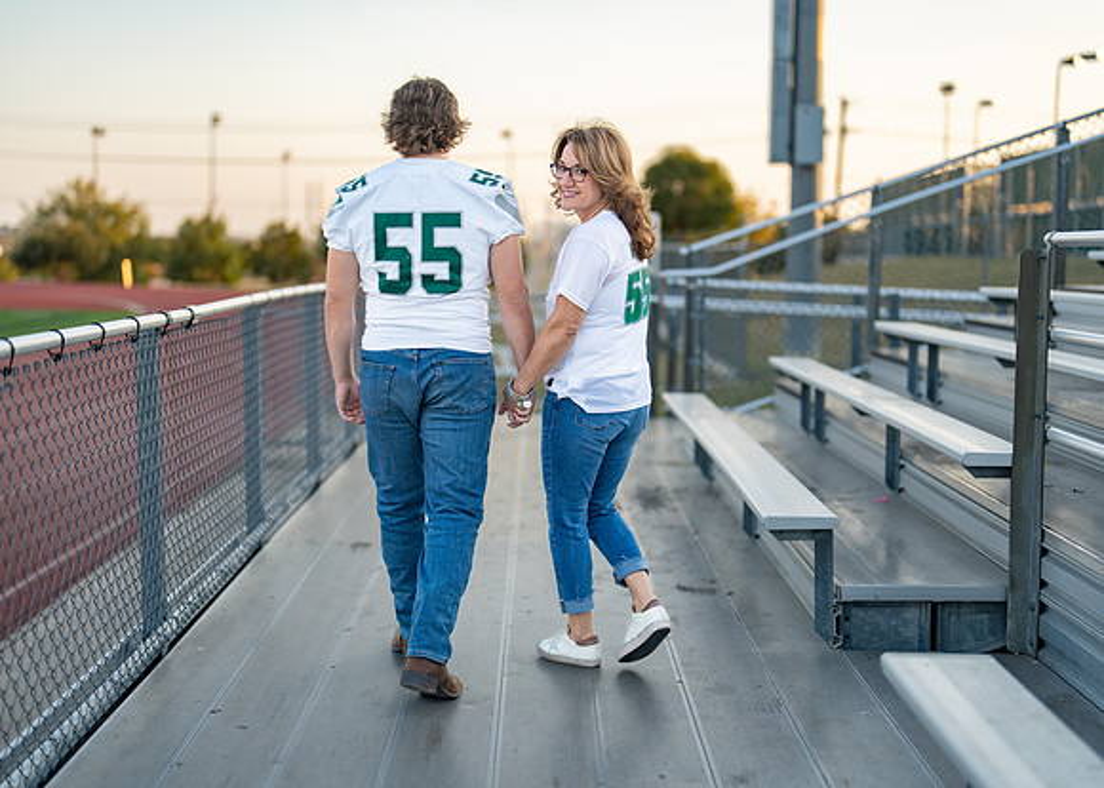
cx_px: 552
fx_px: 1642
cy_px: 394
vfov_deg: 27.0
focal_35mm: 52
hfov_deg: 37.2
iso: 100
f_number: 1.2
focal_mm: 50
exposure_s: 1/1000
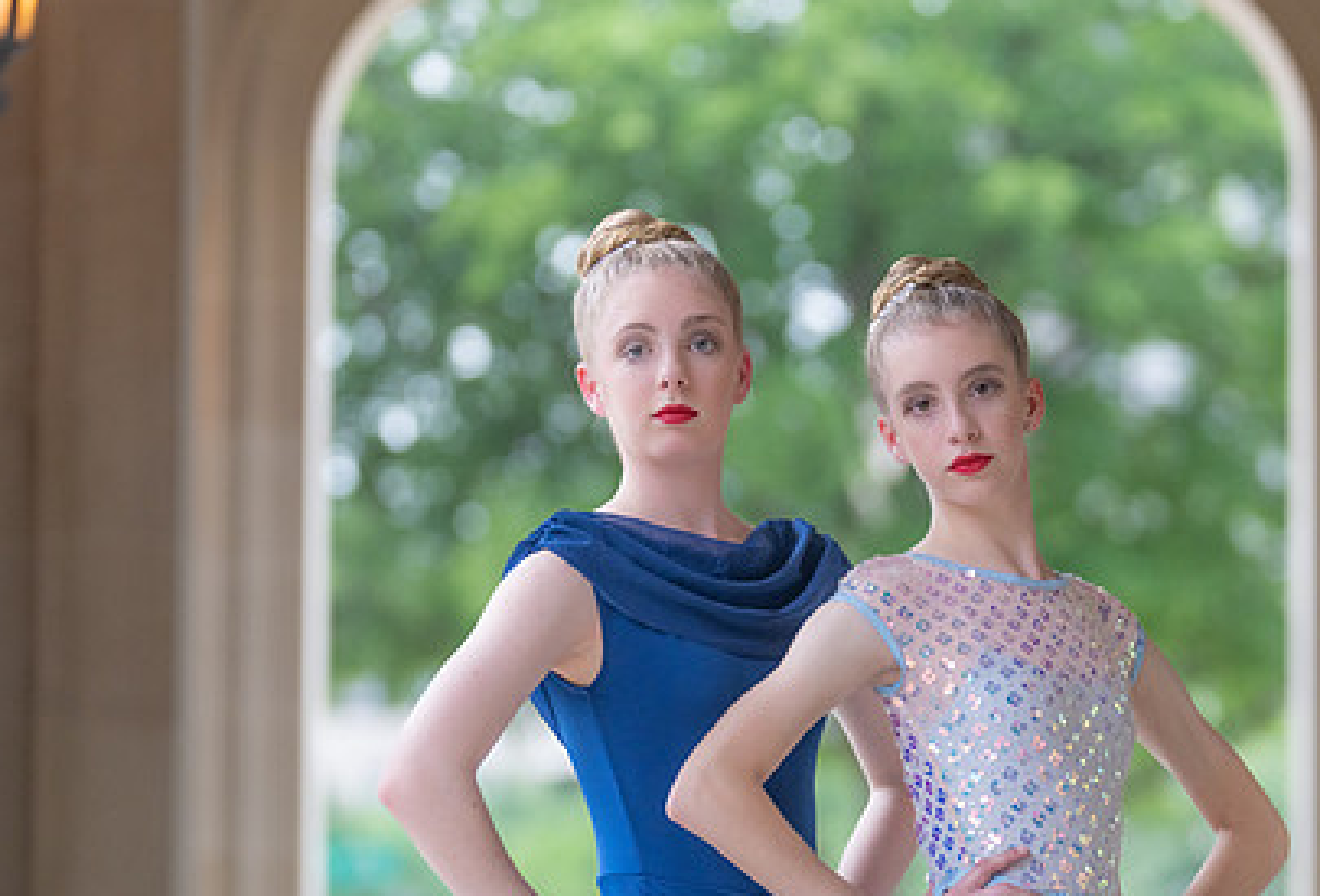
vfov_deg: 6.7
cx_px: 801
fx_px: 7707
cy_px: 583
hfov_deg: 9.8
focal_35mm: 209
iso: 800
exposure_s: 1/320
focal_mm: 137
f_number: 2.8
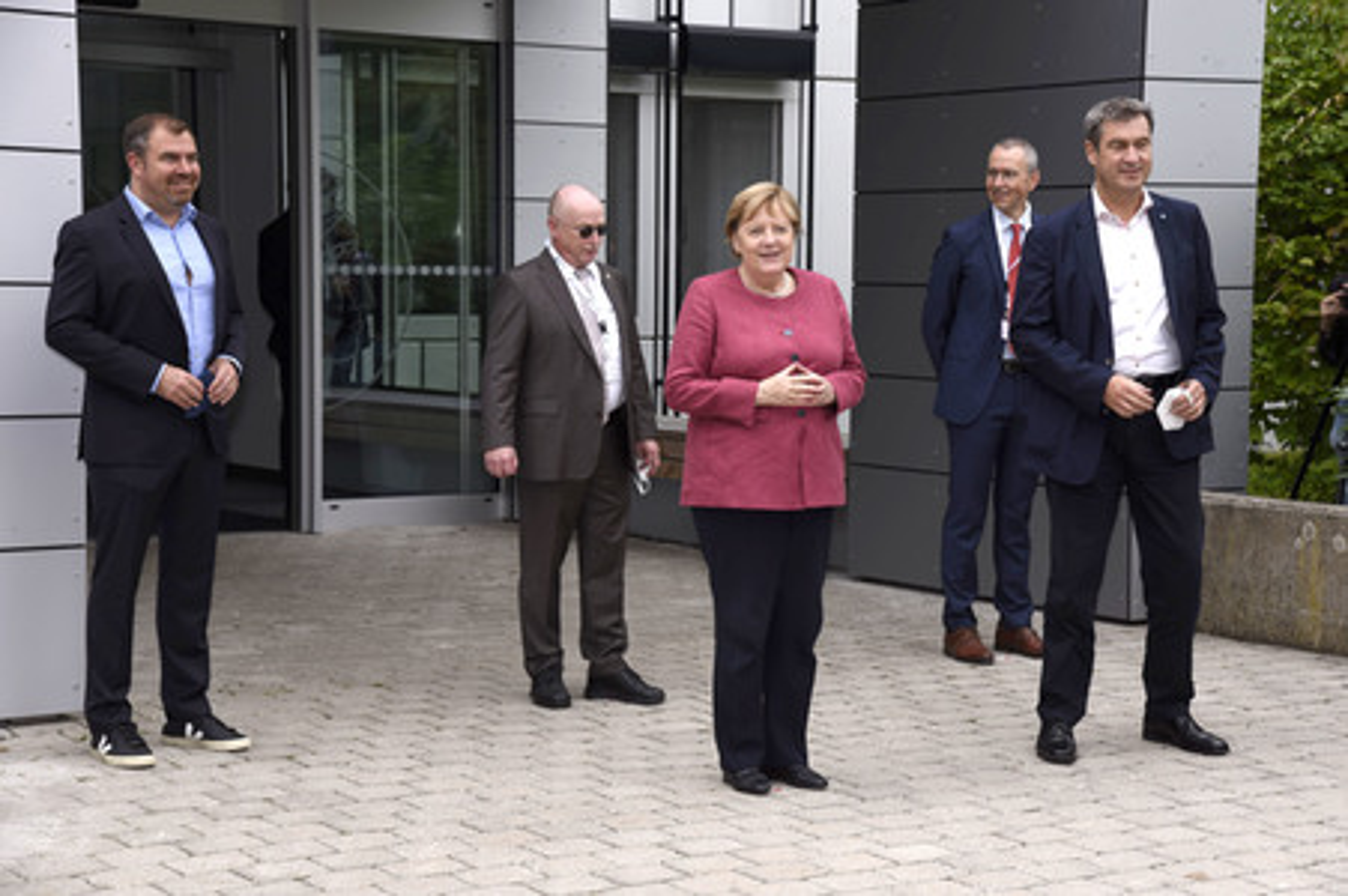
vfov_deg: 18.2
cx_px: 674
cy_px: 448
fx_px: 2806
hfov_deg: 27.0
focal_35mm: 75
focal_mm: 75
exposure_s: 1/160
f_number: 8
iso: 160
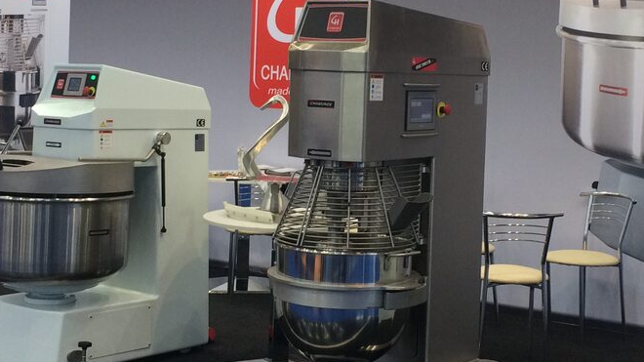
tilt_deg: -4.9
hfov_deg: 31.4
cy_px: 128
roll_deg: -2.3
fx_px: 1144
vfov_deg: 17.9
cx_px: 329
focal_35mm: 67
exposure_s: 1/100
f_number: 2.2
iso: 64
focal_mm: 4.15
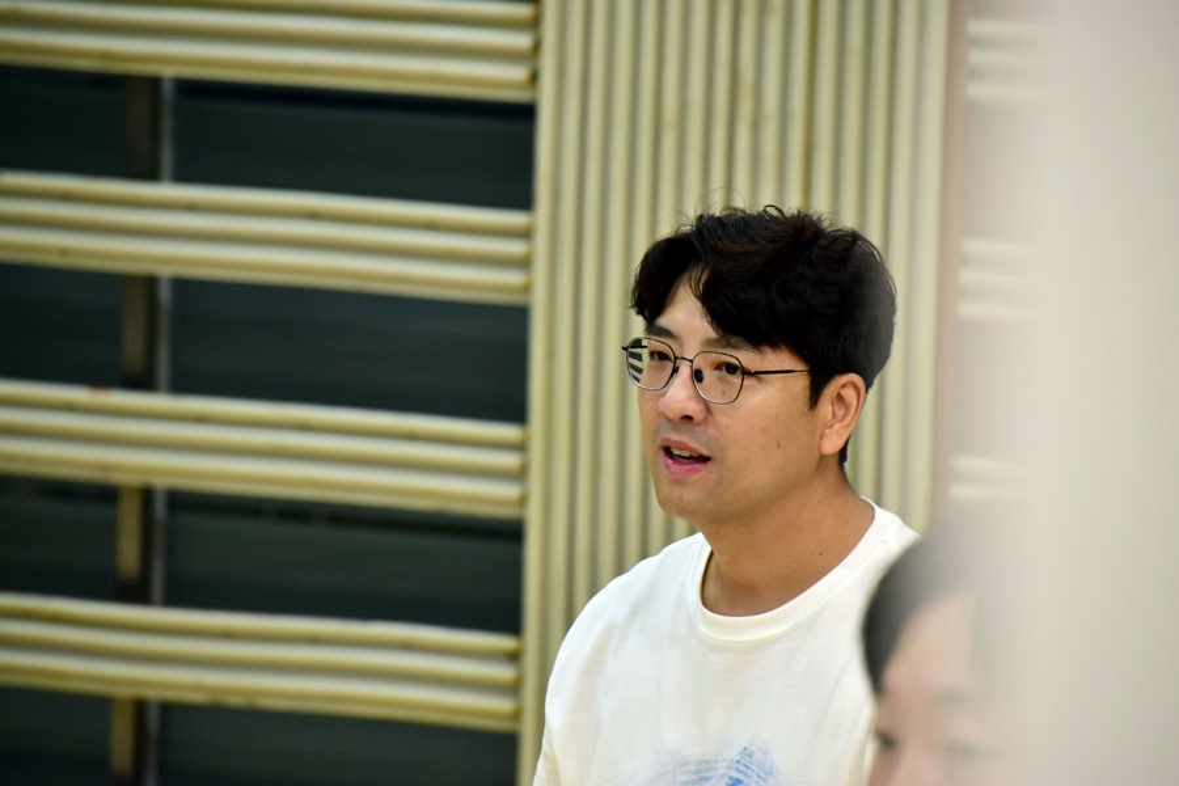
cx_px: 590
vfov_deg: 4.6
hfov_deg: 6.9
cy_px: 393
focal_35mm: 300
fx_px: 9824
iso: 800
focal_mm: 200
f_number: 6.3
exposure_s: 1/50
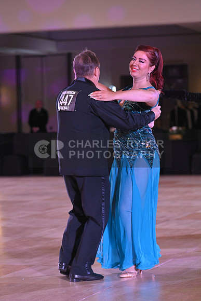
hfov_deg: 11.0
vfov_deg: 16.4
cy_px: 150
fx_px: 1046
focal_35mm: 125
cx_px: 100
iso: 3200
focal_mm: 125
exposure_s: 1/320
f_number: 5
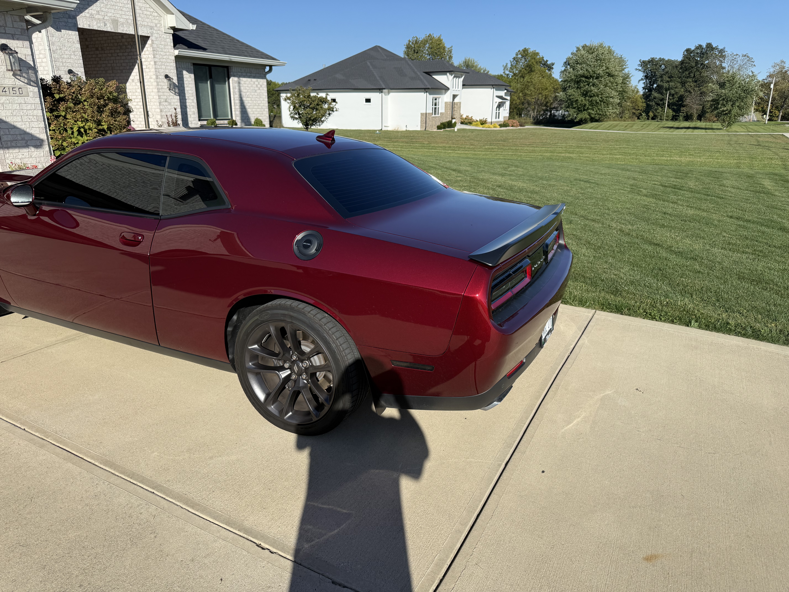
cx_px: 394
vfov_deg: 56.8
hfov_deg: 71.6
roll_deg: +0.1
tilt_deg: -18.2
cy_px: 296
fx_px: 547
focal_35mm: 24
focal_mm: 6.76
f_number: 1.78
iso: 80
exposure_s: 1/5319
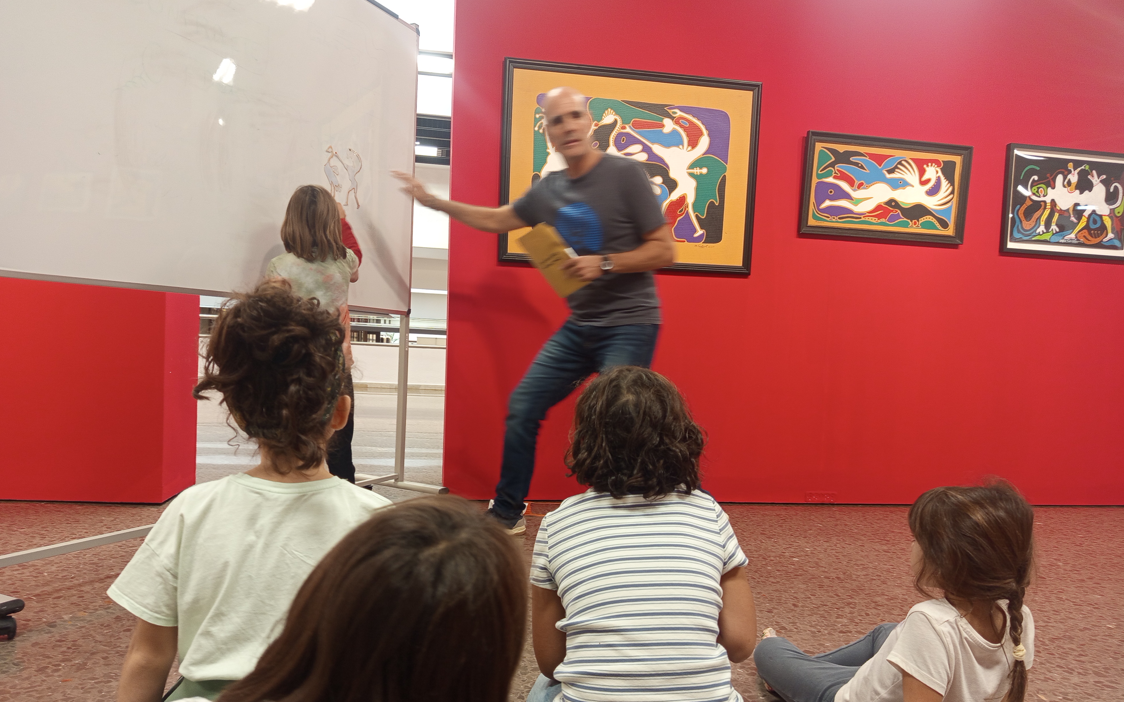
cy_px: 388
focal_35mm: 26
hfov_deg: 70.4
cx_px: 560
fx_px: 796
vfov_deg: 47.5
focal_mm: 5.24
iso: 354
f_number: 1.7
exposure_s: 1/33.3
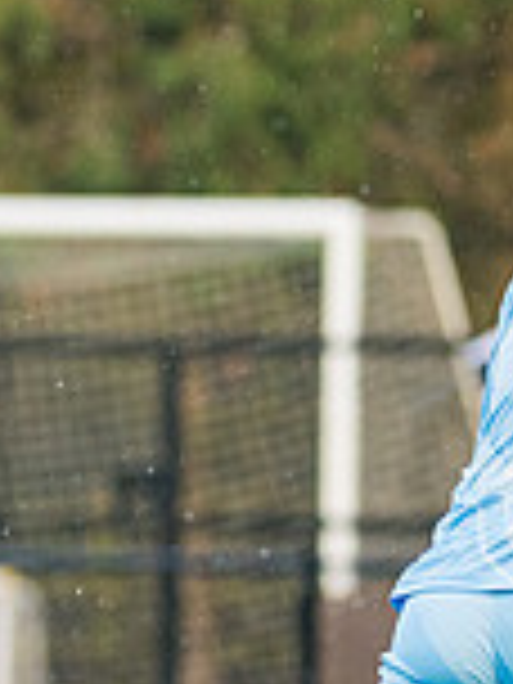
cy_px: 587
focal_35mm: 956
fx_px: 18890
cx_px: -388
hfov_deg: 1.6
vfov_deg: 2.1
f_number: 2.8
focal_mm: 170
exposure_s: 1/1250
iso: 1000
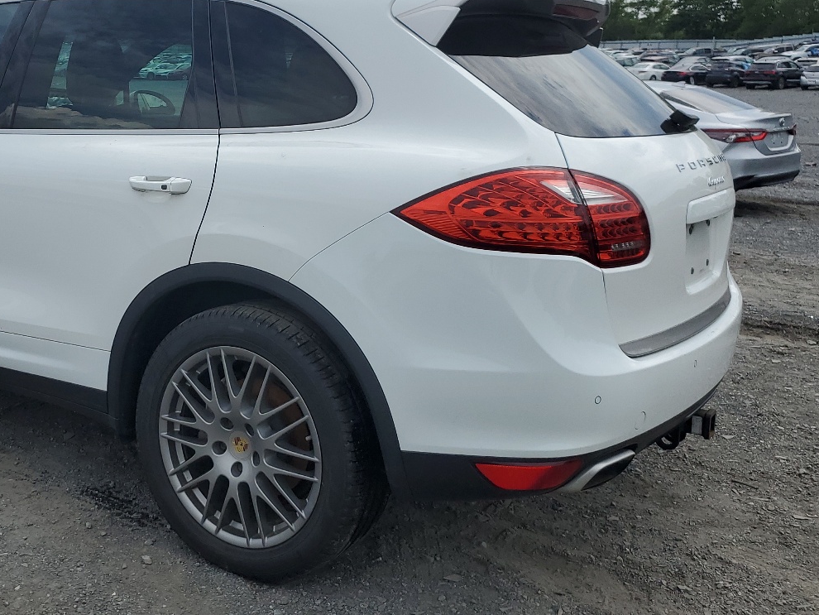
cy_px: 238
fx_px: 994
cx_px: 204
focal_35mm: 42
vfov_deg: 34.2
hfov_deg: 43.3
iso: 50
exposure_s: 1/5000
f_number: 1.5
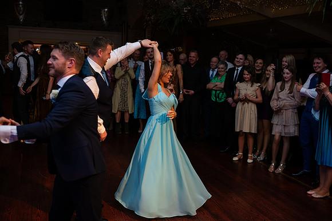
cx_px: 166
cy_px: 110
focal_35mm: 42
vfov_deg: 31.9
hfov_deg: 46.4
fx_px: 387
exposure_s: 1/160
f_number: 3.5
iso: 640
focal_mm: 42
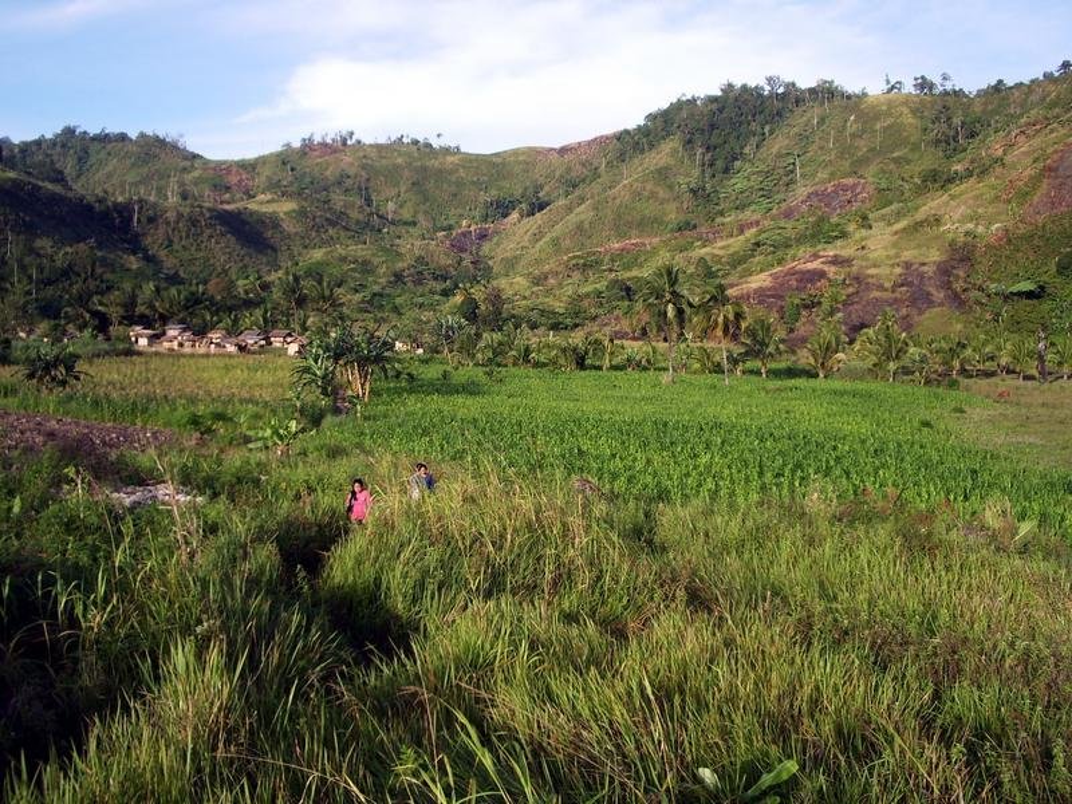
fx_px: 1084
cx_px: 536
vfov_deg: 40.7
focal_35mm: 35
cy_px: 402
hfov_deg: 52.6
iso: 50
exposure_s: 1/200
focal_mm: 5.8
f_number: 4.3
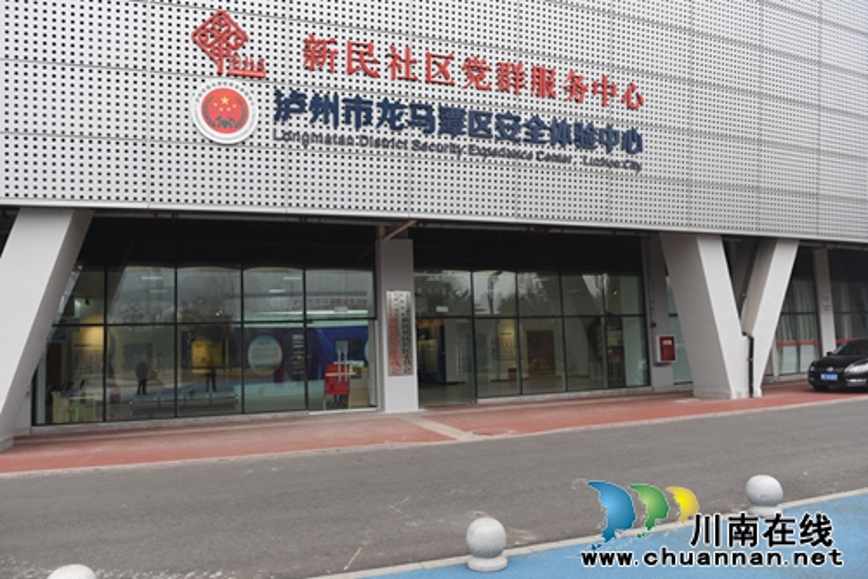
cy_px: 290
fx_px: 651
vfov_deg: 48.0
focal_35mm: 27
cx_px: 434
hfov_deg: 67.4
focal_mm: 27
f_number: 4.5
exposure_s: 1/125
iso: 100
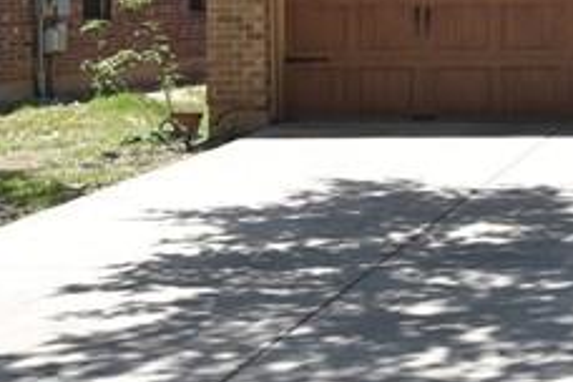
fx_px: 1814
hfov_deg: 17.2
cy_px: -35
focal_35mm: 114
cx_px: 677
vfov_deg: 11.8
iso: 200
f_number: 8
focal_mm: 24
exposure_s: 1/250
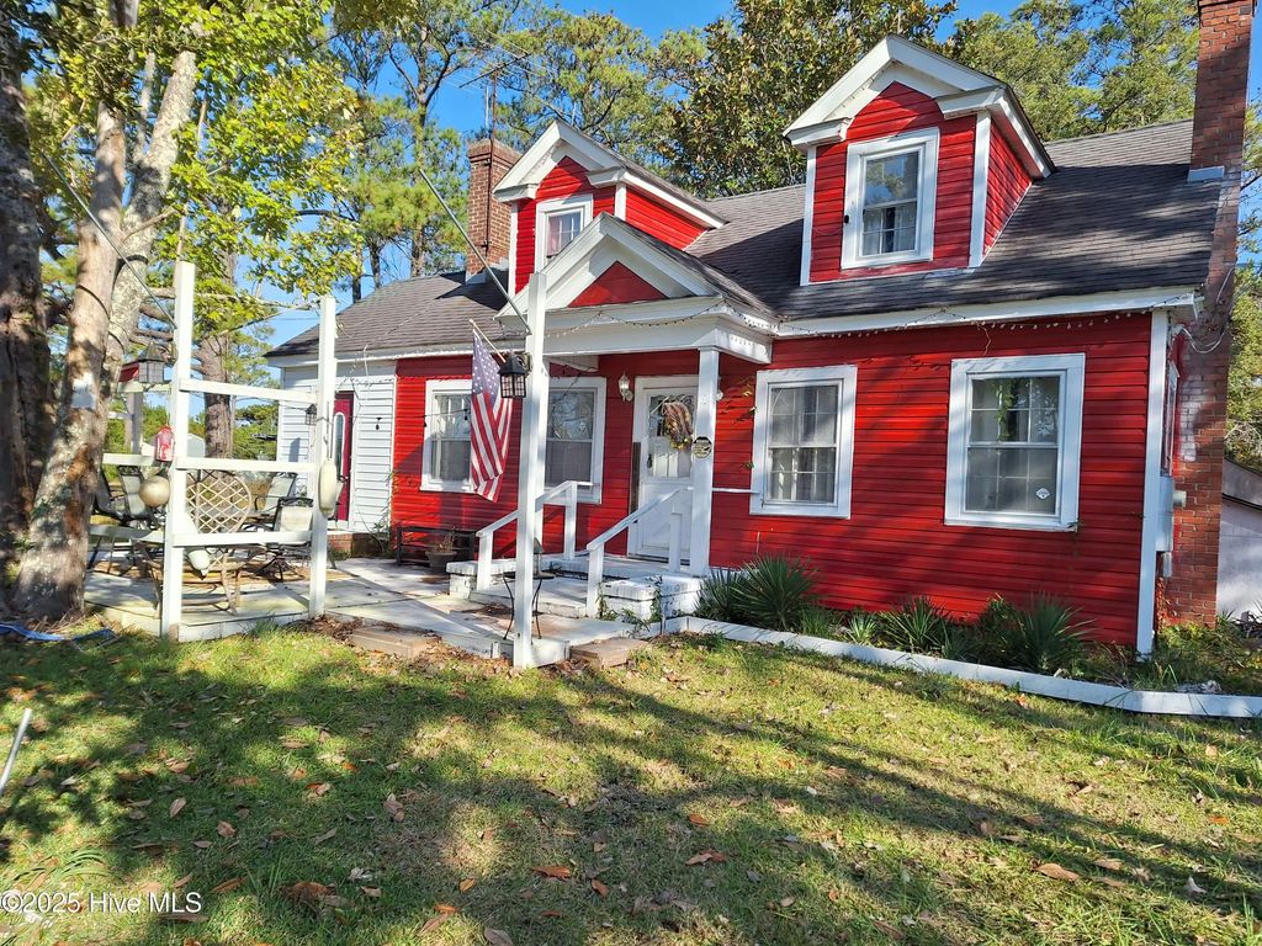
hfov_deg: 73.9
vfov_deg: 58.9
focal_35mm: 23
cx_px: 631
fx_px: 839
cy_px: 473
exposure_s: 1/2037
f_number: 1.8
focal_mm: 5.54
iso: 40
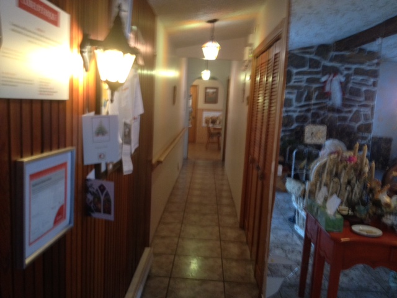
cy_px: 149
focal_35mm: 35
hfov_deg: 52.6
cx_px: 198
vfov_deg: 40.7
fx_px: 401
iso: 200
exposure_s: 1/20
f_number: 2.4
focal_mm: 4.28
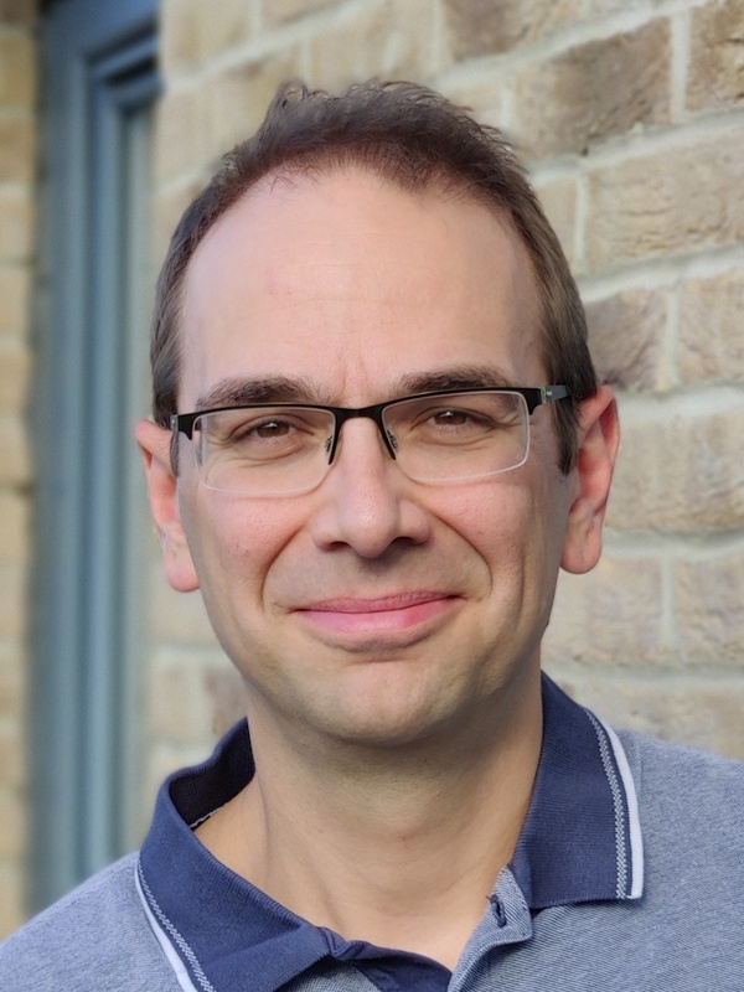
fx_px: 1891
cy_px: 496
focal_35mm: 66
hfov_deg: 22.3
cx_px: 372
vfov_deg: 29.4
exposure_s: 1/281
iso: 100
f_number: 2.2
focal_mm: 6.26
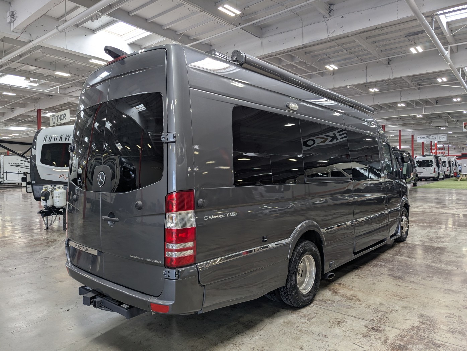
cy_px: 176
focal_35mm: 24
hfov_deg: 71.5
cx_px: 234
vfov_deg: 56.9
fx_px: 324
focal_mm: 6.81
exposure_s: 1/120
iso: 79
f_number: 1.85
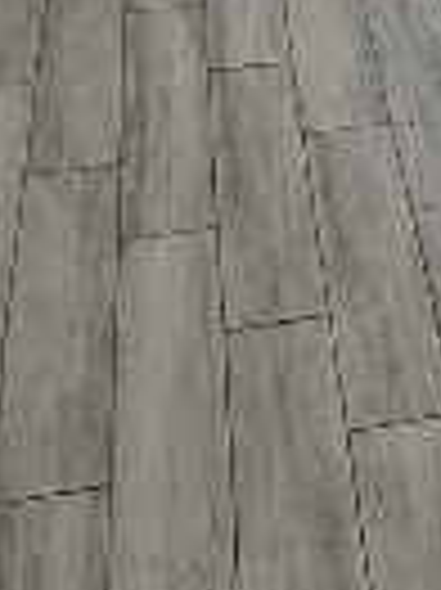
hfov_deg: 17.3
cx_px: 495
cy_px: -275
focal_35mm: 82
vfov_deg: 20.6
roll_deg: -0.8
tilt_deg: -21.7
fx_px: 1395
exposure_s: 1/120
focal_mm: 2.22
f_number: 2.2
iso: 100
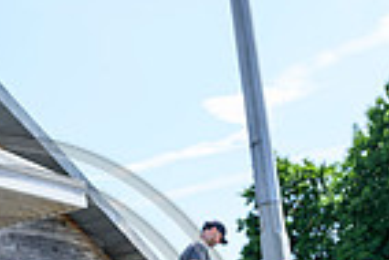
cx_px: -16
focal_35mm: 106
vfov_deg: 12.2
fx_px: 1147
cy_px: 412
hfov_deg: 18.7
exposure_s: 1/640
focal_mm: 26
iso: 200
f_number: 5
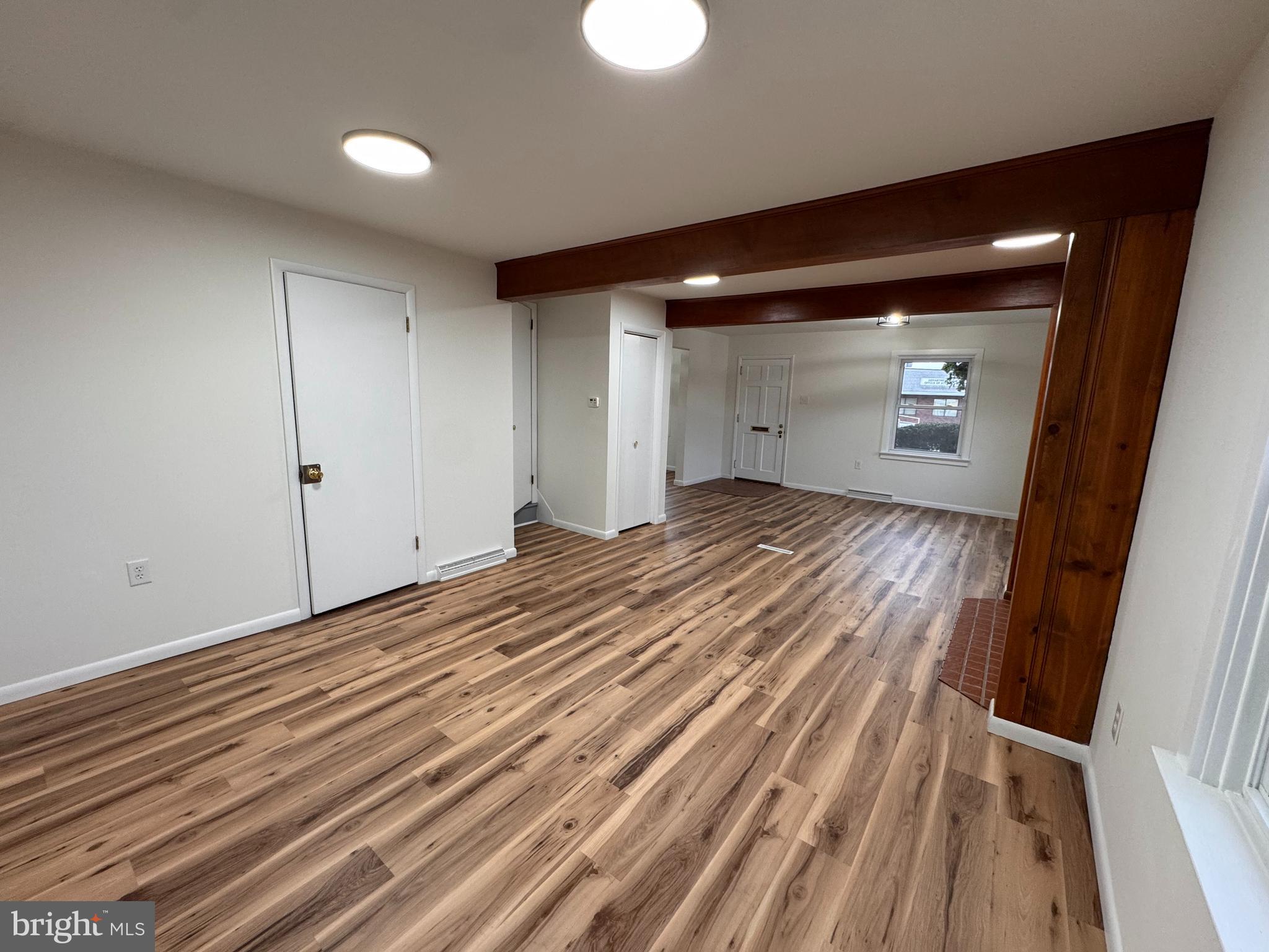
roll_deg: -2.0
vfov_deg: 85.7
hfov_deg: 102.1
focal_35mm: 14
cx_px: 634
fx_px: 513
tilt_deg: -9.5
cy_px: 476
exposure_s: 1/60
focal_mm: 2.22
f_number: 2.2
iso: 160
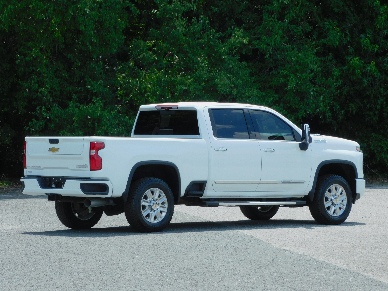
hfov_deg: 11.6
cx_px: 194
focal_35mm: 170
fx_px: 1905
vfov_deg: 8.7
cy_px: 146
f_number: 5.2
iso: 125
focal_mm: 30.5
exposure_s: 1/400
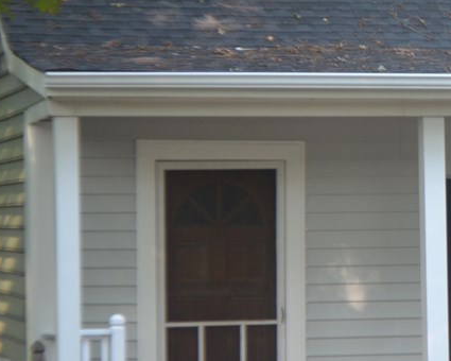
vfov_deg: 7.8
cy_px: 263
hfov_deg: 9.7
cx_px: 461
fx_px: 2646
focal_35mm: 198
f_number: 5.6
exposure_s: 1/60
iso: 500
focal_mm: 55
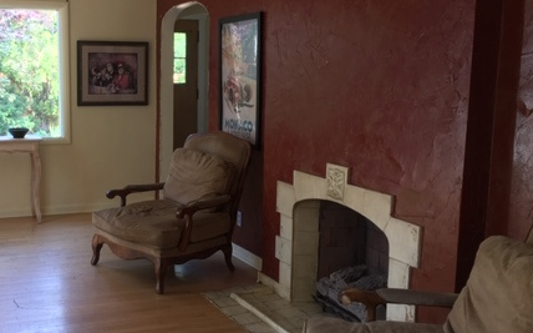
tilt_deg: -8.3
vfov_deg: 28.0
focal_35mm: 46
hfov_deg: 42.7
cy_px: 161
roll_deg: -0.2
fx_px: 668
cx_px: 162
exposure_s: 1/40
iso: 32
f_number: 2.2
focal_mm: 4.15
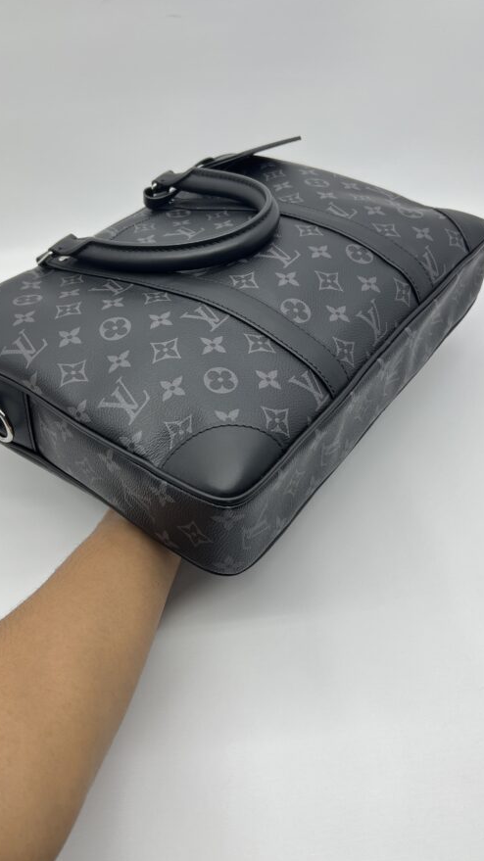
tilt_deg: -41.5
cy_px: 401
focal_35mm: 33
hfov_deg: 35.6
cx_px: 213
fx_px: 753
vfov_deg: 59.4
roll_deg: +4.6
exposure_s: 1/100
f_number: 1.5
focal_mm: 5.7
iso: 40
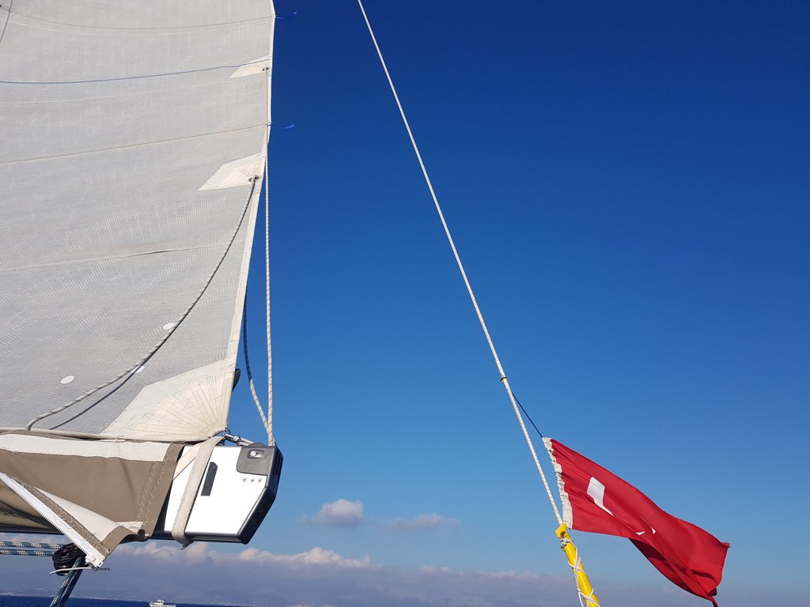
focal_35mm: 26
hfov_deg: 67.3
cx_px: 405
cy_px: 304
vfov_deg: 53.1
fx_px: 608
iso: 40
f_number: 1.7
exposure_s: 1/3784
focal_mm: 4.3
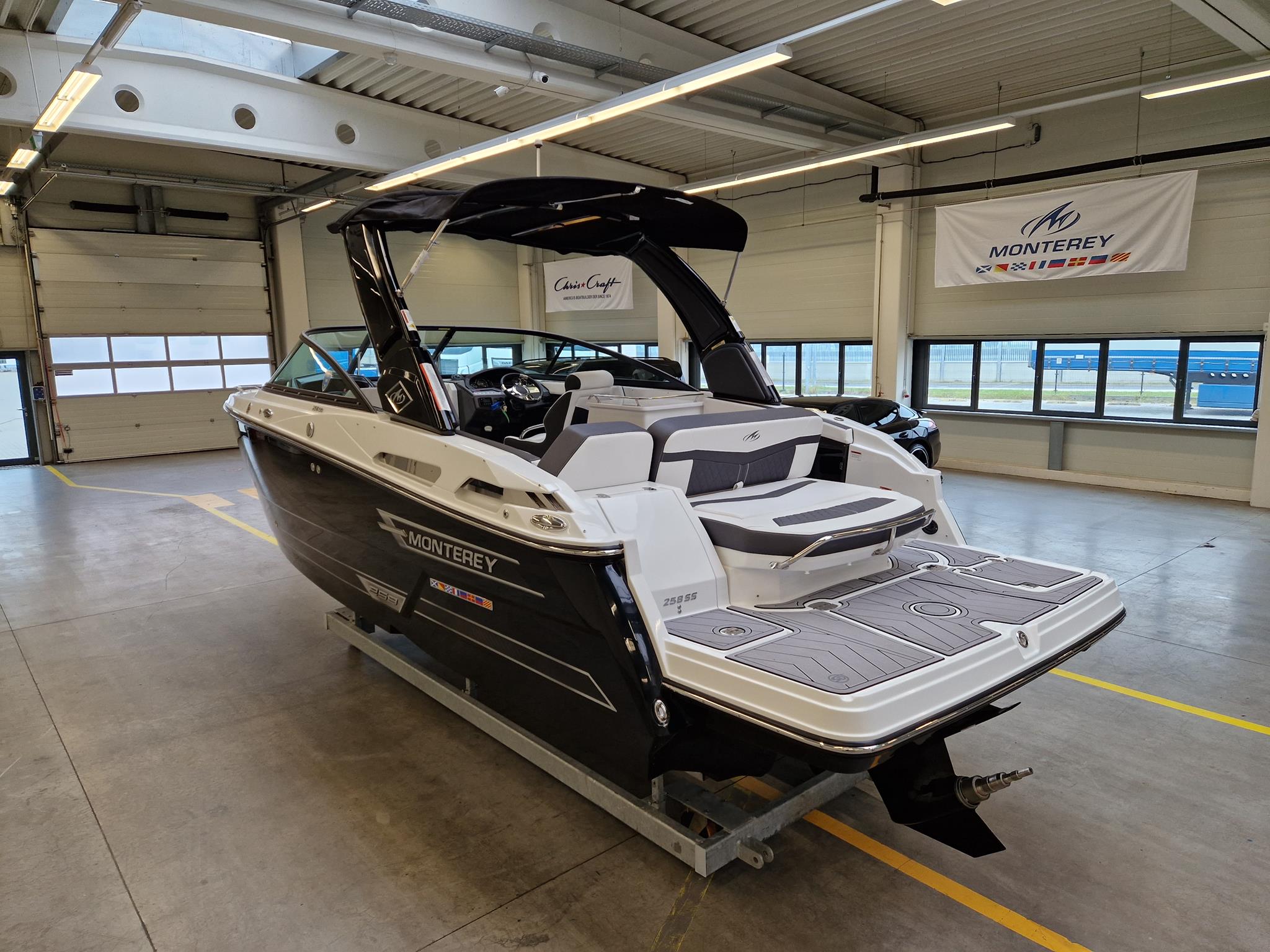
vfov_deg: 58.9
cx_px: 635
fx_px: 844
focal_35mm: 23
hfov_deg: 73.9
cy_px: 476
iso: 125
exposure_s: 1/180
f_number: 1.8
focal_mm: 5.4
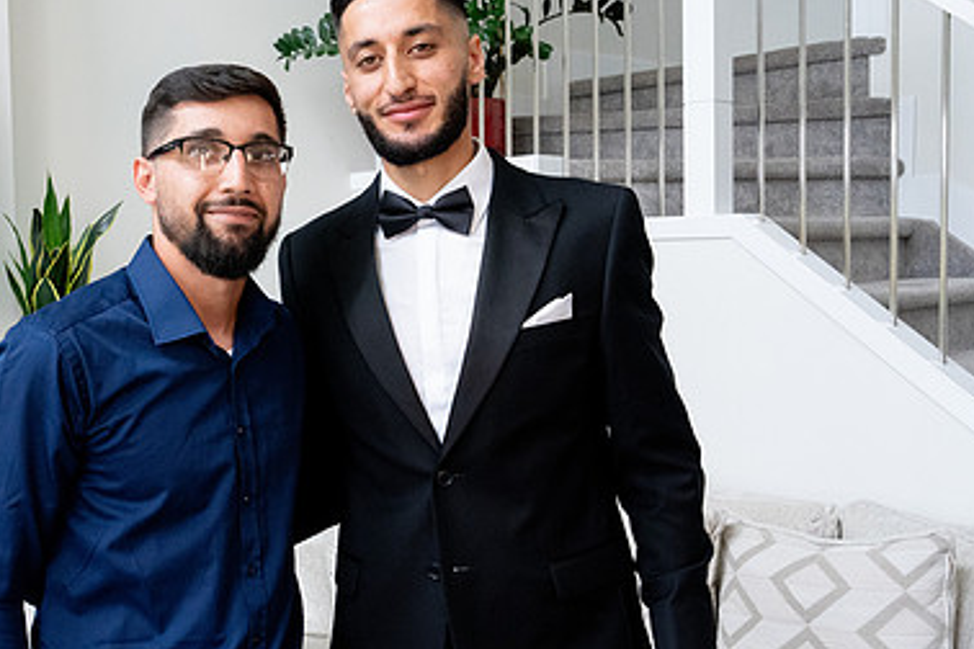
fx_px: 1244
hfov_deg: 41.9
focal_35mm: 46
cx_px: 294
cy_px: 326
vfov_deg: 29.2
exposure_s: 1/160
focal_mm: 30
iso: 6400
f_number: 9
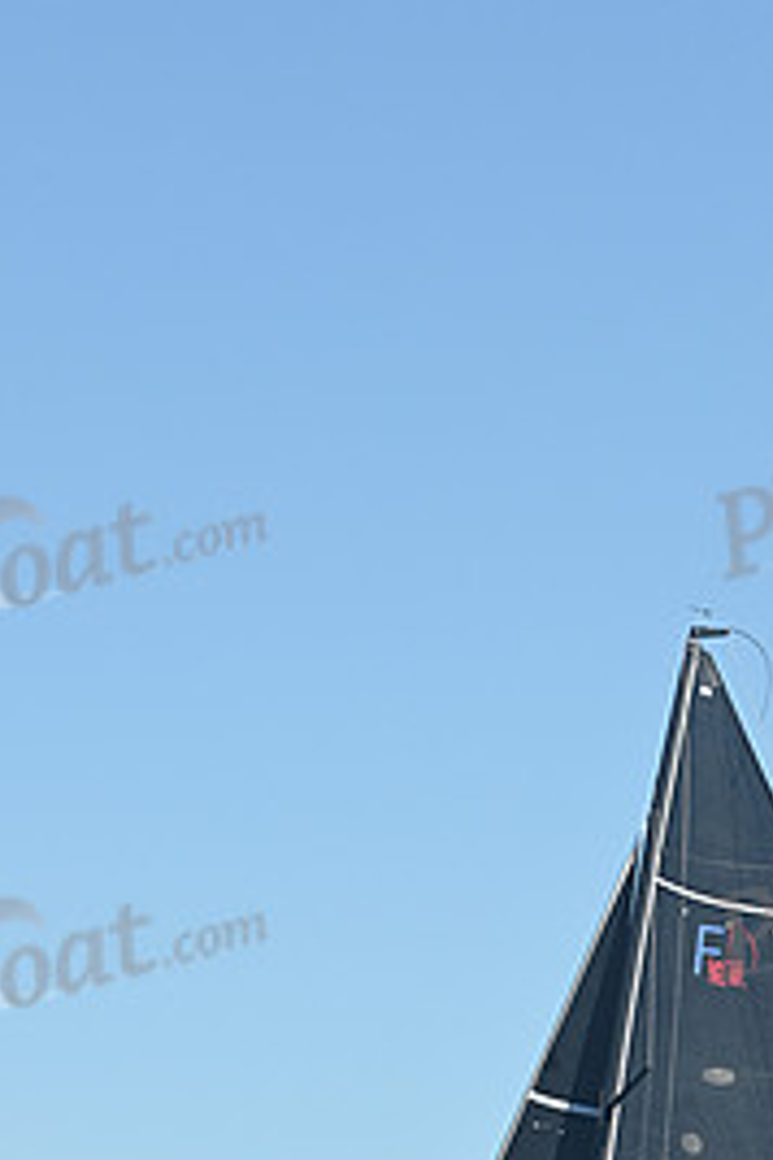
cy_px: 1156
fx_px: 6441
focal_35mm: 200
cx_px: 493
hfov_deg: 6.9
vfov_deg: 10.2
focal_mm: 92
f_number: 7.1
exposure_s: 1/1000
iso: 320
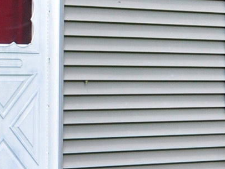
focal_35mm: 175
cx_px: -233
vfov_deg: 8.5
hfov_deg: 10.3
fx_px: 1141
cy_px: 68
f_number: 8
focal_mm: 17
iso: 250
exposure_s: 1/125
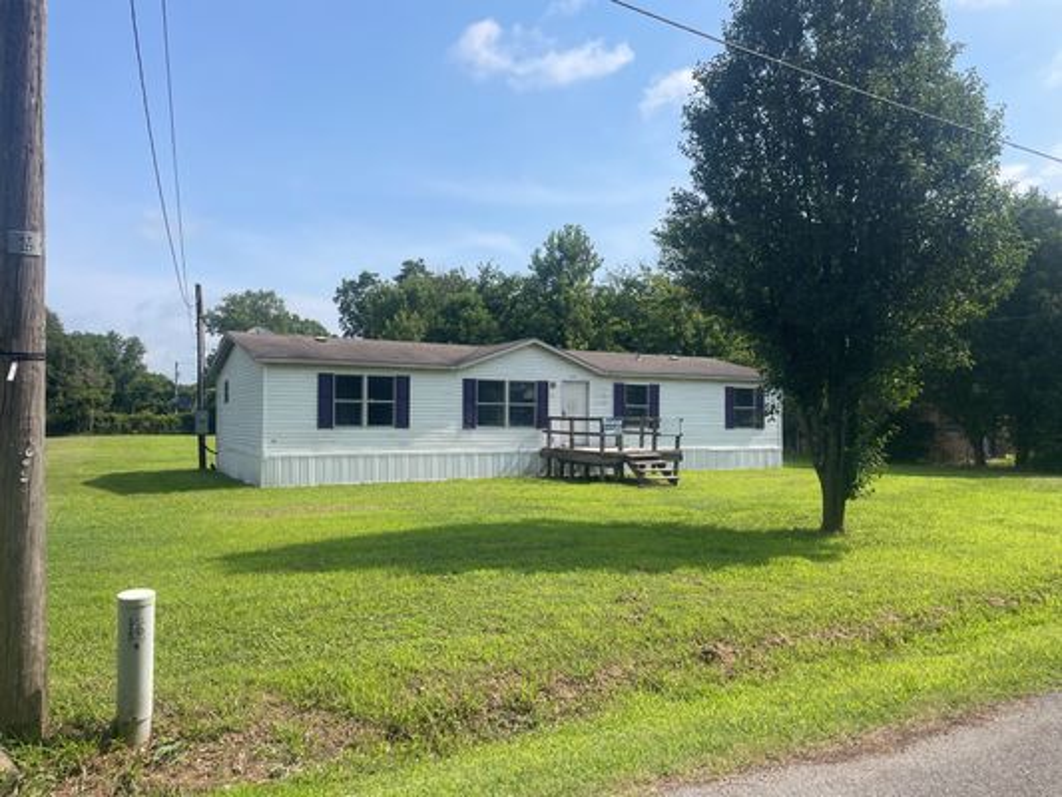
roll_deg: +0.3
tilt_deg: +2.2
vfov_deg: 53.1
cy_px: 398
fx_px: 798
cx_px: 531
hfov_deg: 67.3
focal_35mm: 26
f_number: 1.6
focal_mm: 4.2
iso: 32
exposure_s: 1/3401
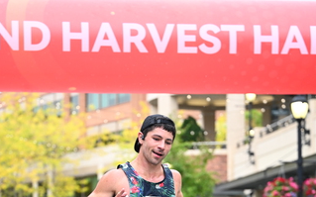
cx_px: 147
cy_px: 251
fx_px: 1059
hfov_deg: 17.0
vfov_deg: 10.4
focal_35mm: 123
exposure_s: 1/1250
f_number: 2.8
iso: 1250
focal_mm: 70
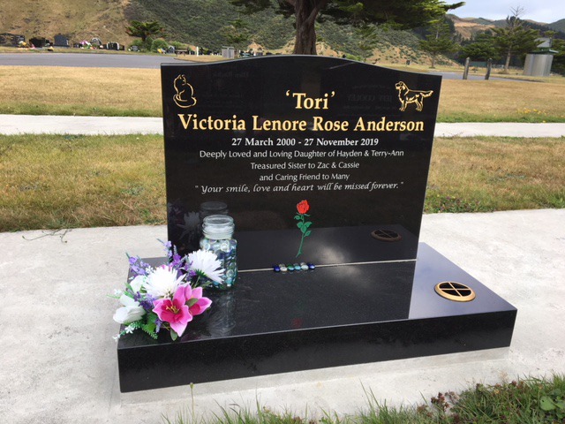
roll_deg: -1.8
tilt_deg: -16.8
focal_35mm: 29
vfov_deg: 48.2
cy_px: 212
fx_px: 473
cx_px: 282
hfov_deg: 61.7
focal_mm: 4.15
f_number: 2.2
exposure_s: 1/354
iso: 25
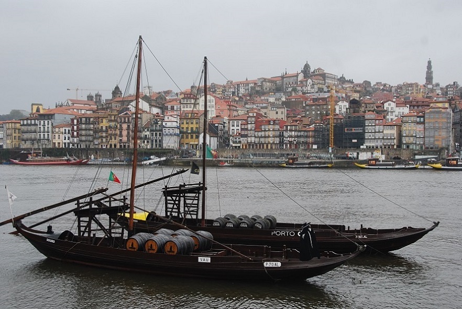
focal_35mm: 46
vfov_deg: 29.0
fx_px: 597
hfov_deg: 42.3
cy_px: 154
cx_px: 231
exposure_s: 1/60
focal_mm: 31
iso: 200
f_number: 7.1
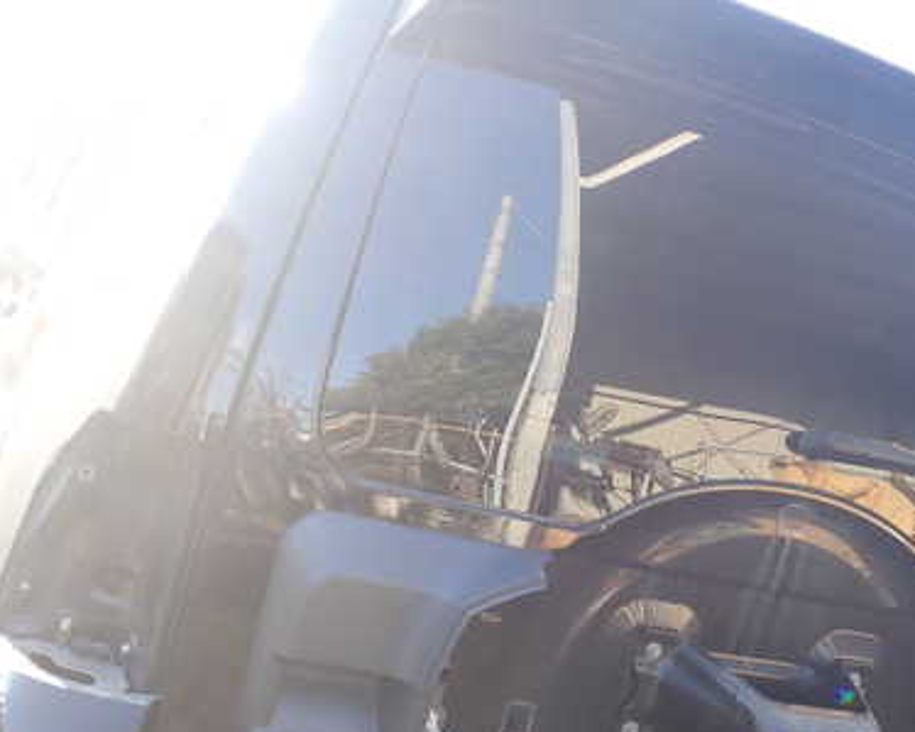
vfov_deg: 31.9
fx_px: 1272
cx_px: 609
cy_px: 472
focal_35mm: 47
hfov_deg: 39.1
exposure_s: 1/80
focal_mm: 5.4
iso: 100
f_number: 3.2
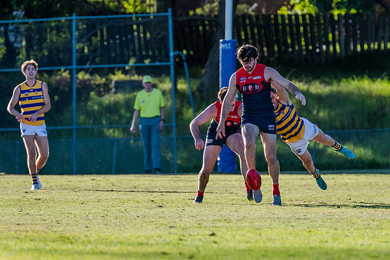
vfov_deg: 2.6
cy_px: 108
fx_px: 5799
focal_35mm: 535
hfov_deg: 3.9
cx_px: 239
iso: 1000
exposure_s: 1/2000
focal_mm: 420
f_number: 6.3
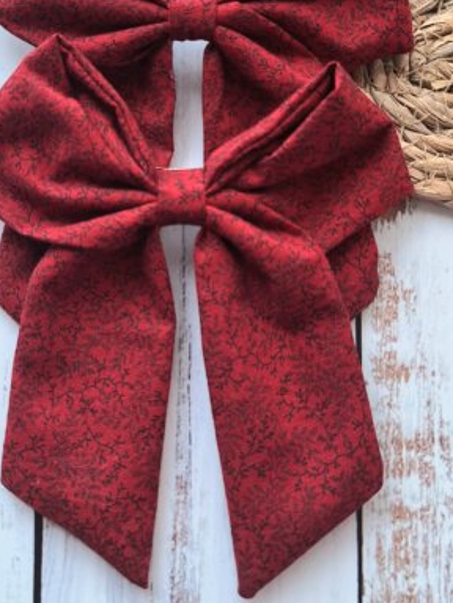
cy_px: 204
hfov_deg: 44.1
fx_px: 557
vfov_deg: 55.6
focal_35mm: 32
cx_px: 190
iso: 40
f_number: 1.8
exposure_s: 1/179
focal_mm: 5.54
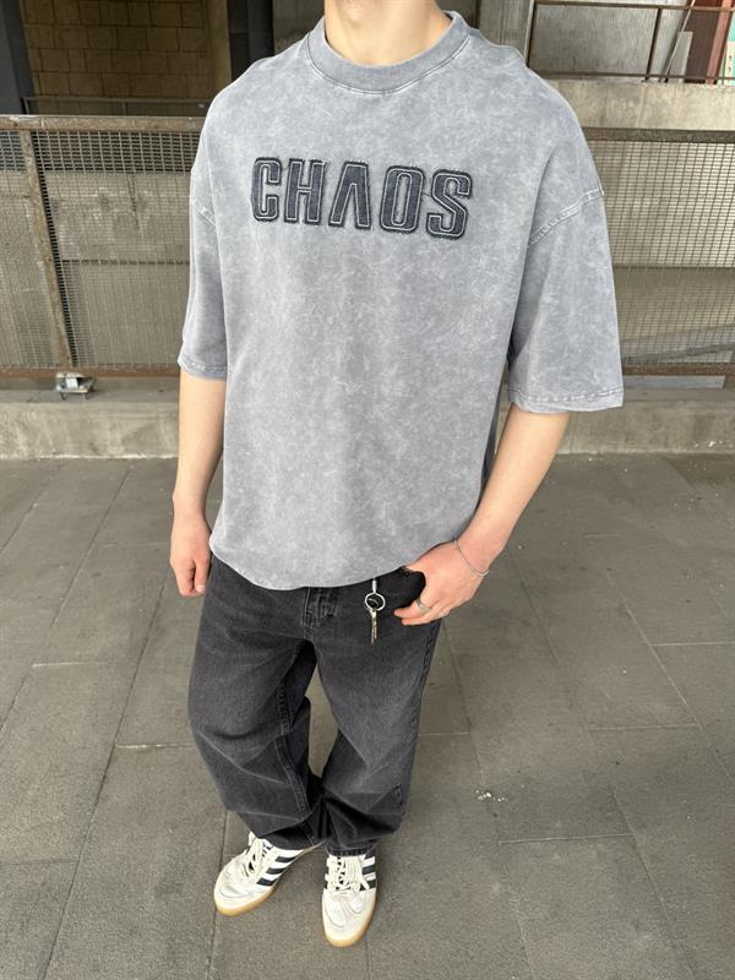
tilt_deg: -27.9
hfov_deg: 56.8
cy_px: 490
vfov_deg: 71.6
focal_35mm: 24
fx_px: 679
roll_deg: -2.1
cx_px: 368
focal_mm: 6.76
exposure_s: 1/330
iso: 80
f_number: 1.78
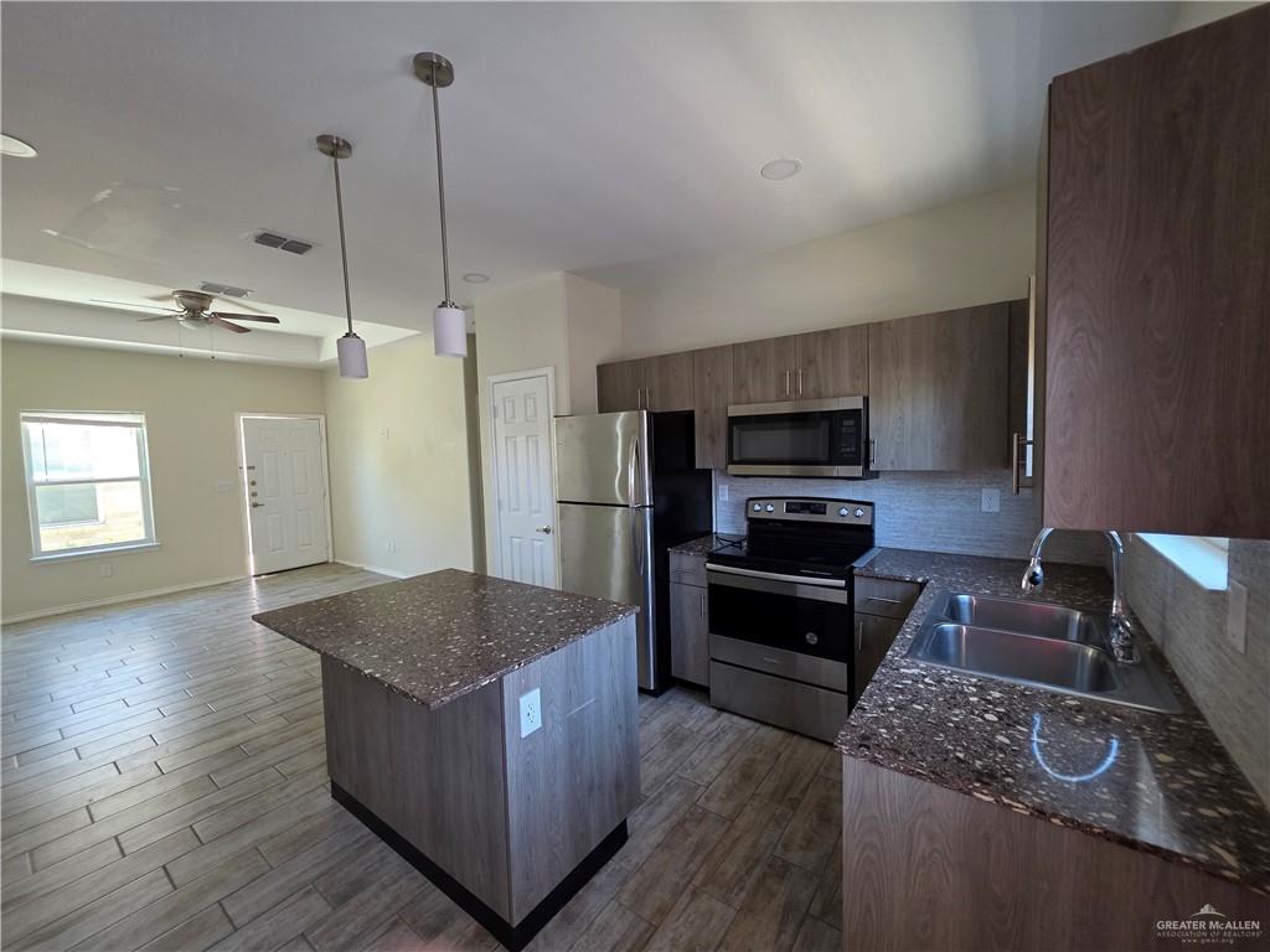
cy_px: 476
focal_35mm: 13
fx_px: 477
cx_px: 635
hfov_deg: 106.2
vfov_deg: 89.9
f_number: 1.9
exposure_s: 1/60
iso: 250
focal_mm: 2.2
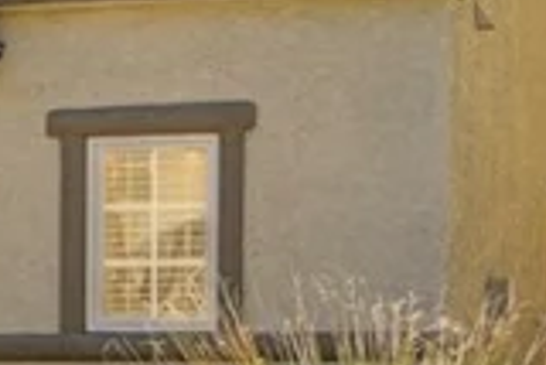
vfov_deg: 7.6
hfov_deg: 10.5
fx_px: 2717
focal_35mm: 179
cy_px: -26
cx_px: -543
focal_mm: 19
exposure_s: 1/400
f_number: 8
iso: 800
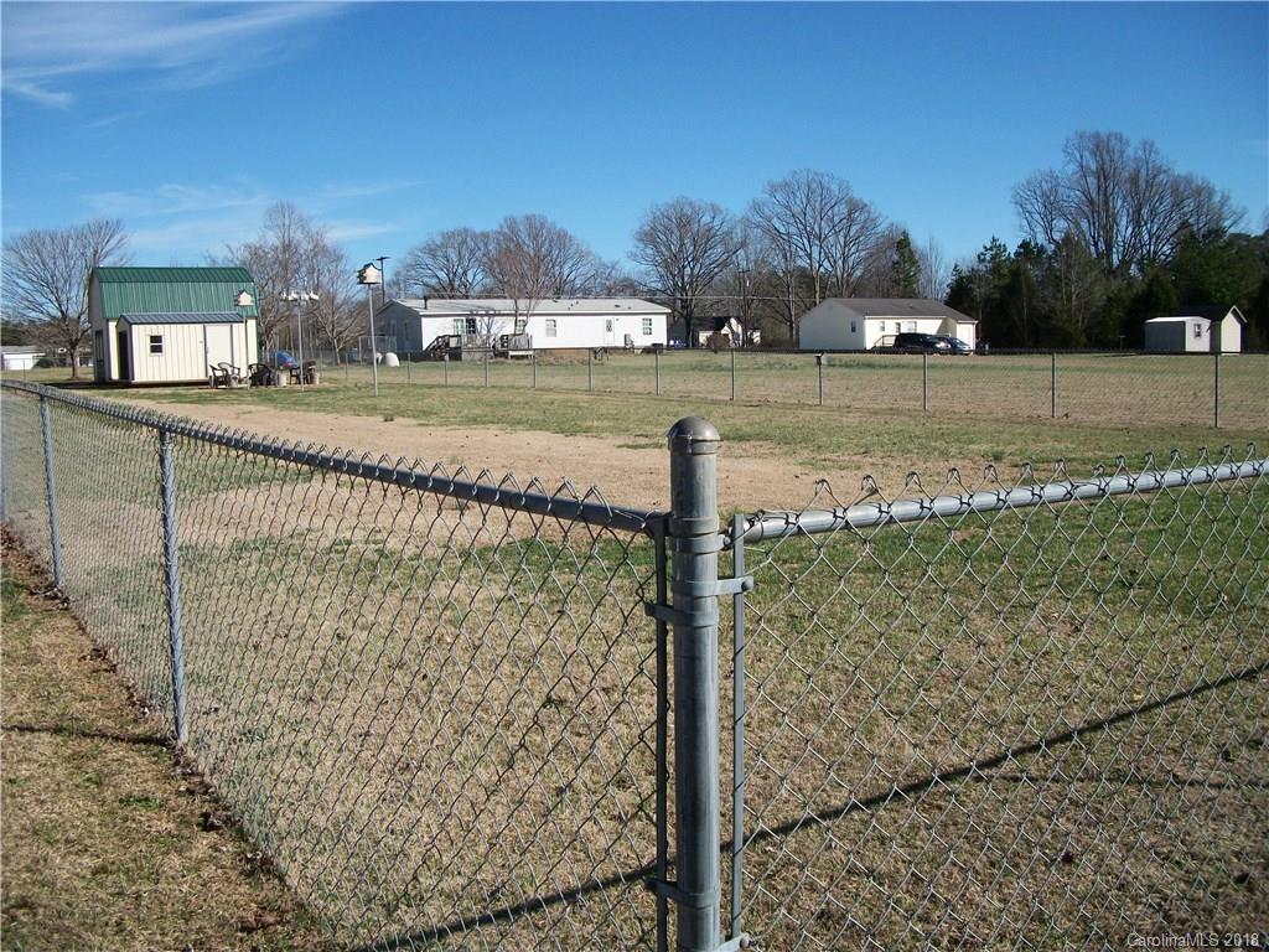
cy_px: 476
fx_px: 1173
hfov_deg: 56.8
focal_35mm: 32
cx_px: 634
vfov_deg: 44.2
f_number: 8.8
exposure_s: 1/250
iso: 80
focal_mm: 5.7
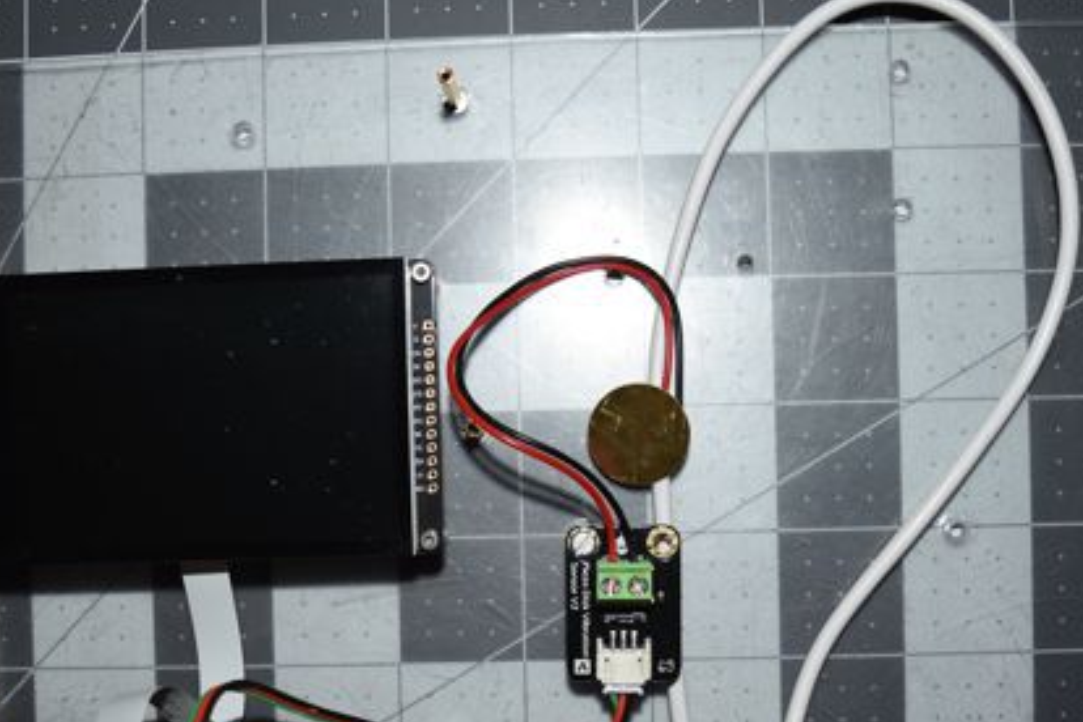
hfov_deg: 41.9
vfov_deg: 28.3
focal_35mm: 47
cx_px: 539
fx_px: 1414
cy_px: 515
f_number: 3.5
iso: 160
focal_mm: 18
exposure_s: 1/60
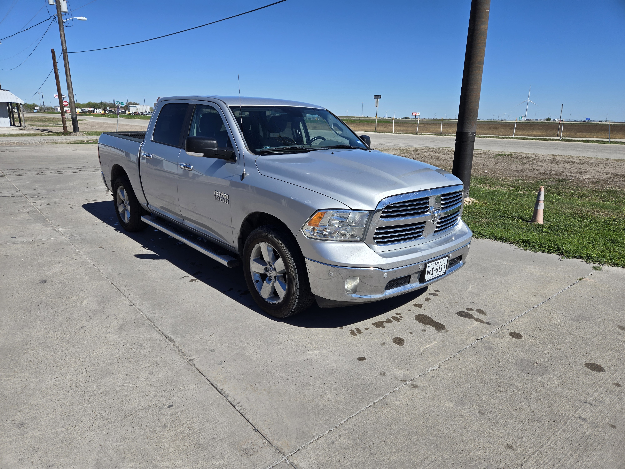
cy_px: 234
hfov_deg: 73.9
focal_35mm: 23
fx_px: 415
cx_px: 312
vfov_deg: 58.9
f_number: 1.8
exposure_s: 1/2586
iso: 25
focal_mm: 5.4
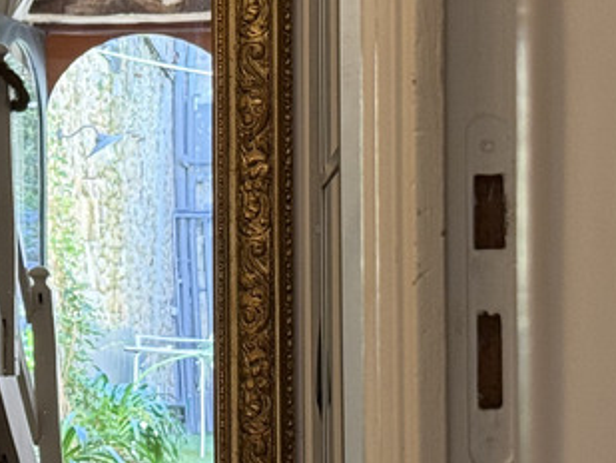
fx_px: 2831
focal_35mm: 159
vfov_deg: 9.3
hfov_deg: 11.9
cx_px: -313
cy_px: 224
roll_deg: +0.5
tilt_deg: +0.7
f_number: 1.78
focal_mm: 6.76
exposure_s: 1/50
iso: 64
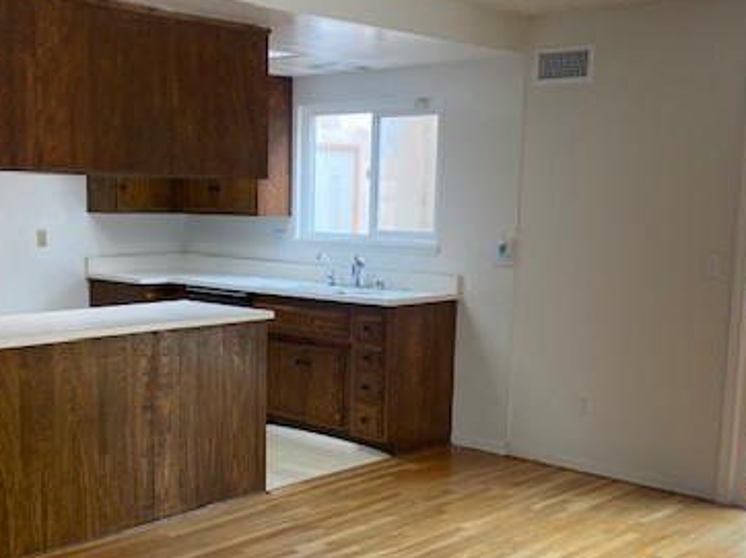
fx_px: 991
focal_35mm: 46
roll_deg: -0.3
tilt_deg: -7.9
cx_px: 299
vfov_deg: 31.4
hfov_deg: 41.1
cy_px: 340
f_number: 1.8
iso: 64
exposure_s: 1/60
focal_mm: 4.25
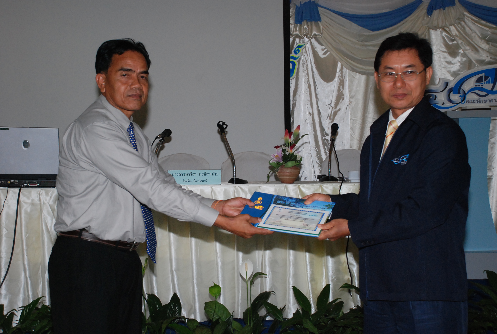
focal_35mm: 57
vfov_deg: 23.9
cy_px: 167
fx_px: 789
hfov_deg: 35.0
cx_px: 248
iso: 1000
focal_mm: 38
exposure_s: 1/200
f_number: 8
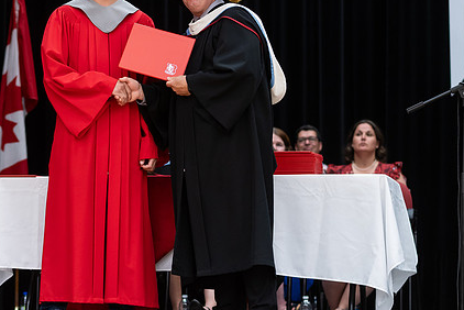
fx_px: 1986
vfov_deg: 8.9
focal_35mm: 154
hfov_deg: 13.3
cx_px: 91
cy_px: 130
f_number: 2.8
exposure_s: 1/200
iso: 1000
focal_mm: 85
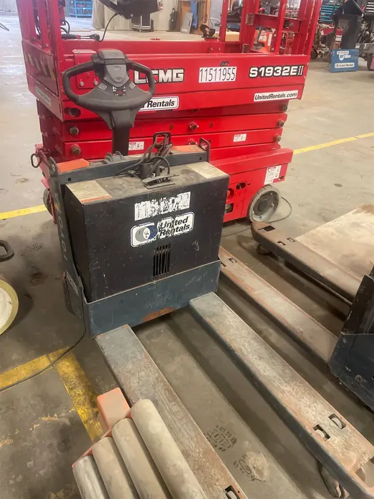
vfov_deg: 67.3
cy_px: 250
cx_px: 187
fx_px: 374
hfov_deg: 53.1
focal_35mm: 26
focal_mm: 4.2
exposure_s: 1/60
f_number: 1.6
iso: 500
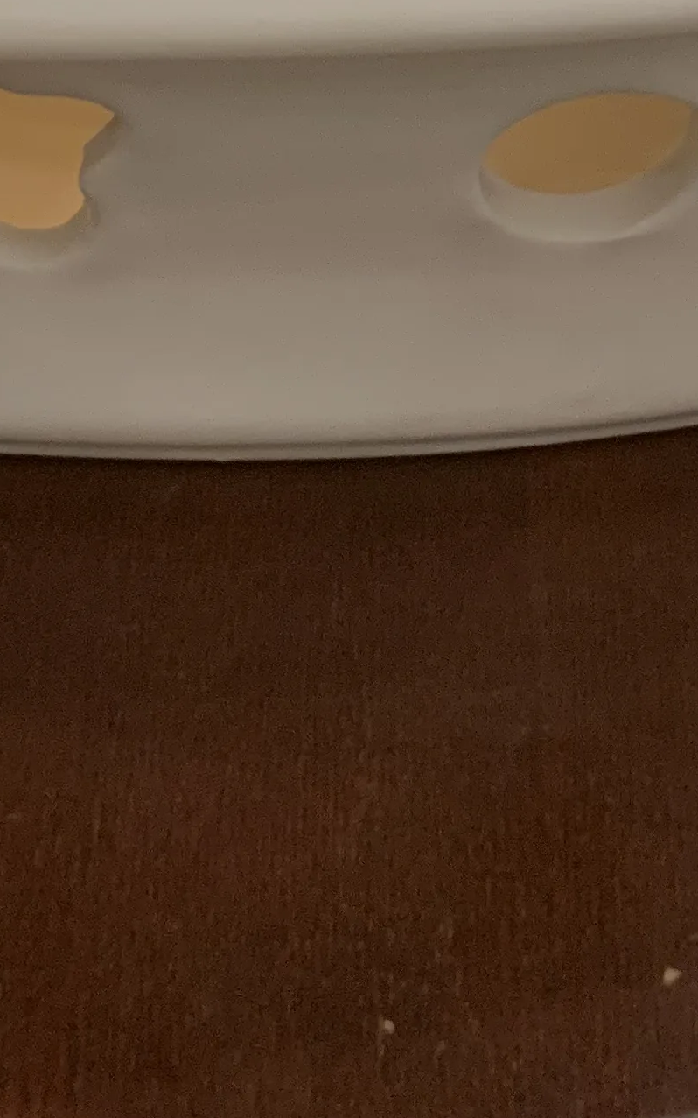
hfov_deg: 15.0
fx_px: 2648
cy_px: -194
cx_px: 191
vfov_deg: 22.1
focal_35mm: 87
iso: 250
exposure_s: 1/60
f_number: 1.8
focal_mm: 4.25
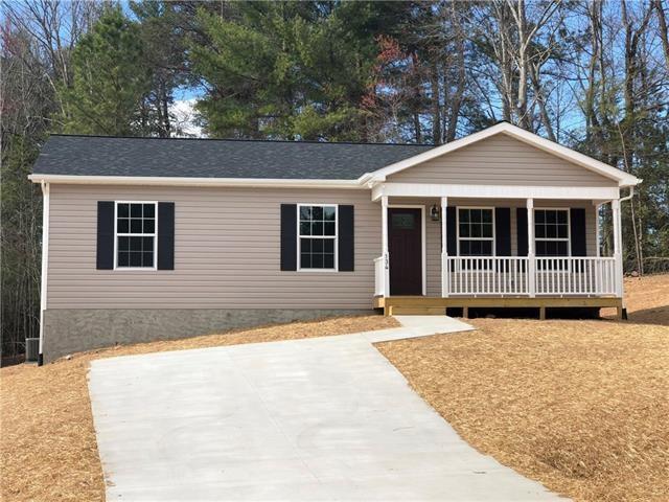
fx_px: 1102
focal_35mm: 57
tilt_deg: +4.5
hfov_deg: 33.8
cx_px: 334
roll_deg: -0.2
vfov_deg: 25.7
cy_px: 251
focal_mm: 6.6
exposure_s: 1/516
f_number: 2.8
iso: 20
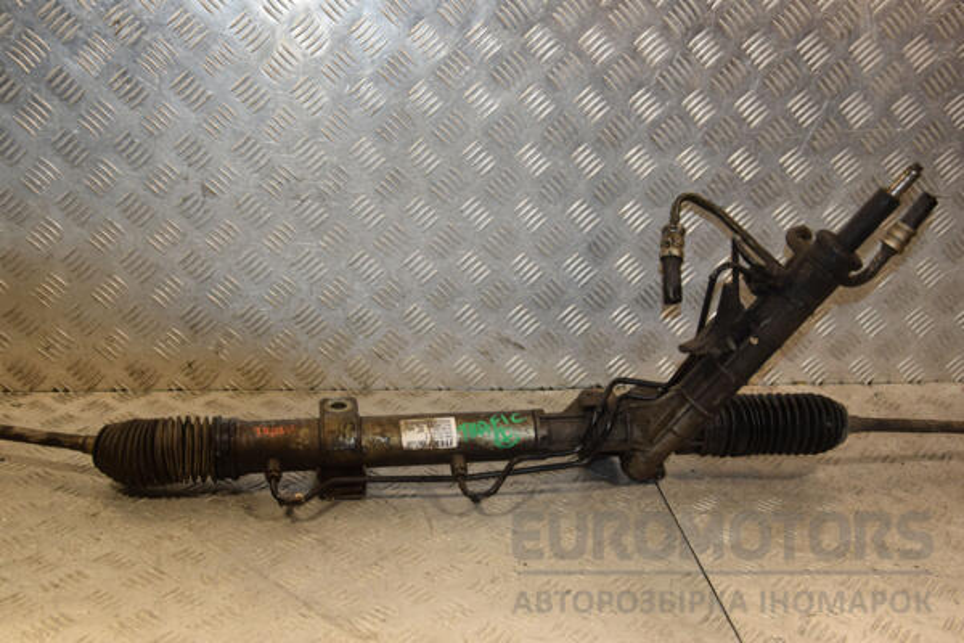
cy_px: 322
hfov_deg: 43.6
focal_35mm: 45
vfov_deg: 29.9
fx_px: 1205
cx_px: 482
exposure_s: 1/200
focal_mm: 30
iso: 800
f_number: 5.6
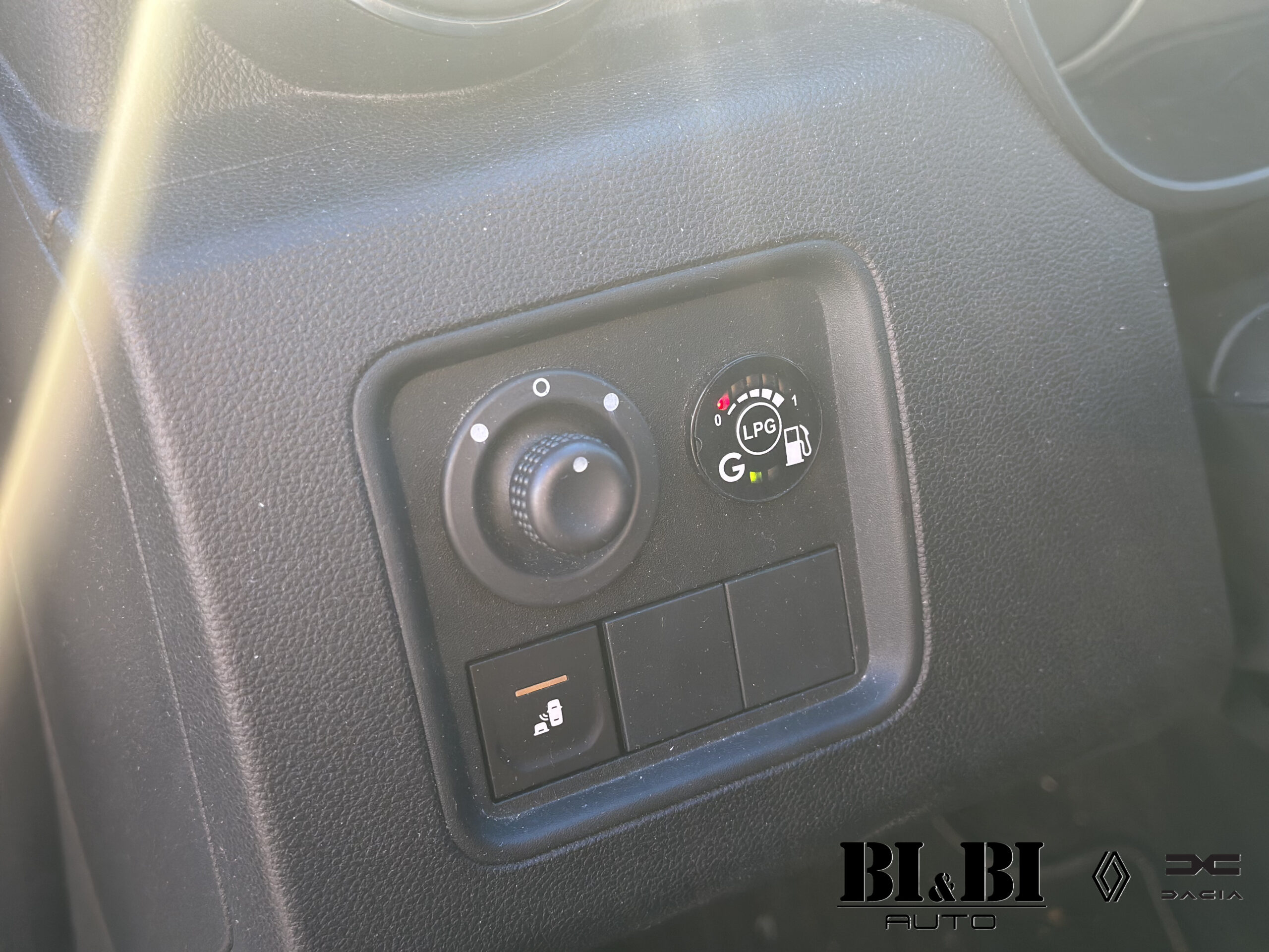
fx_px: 1760
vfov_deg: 30.3
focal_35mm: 48
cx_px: 634
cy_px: 476
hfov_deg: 39.7
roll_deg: -2.9
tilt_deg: -39.2
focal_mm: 6.86
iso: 80
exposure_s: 1/121
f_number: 1.78
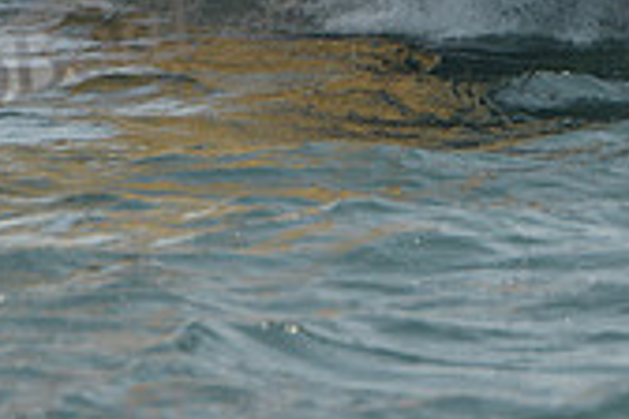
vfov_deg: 2.0
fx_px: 12037
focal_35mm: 689
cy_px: -181
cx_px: 498
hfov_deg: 3.0
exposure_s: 1/640
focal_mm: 200
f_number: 6.3
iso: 250
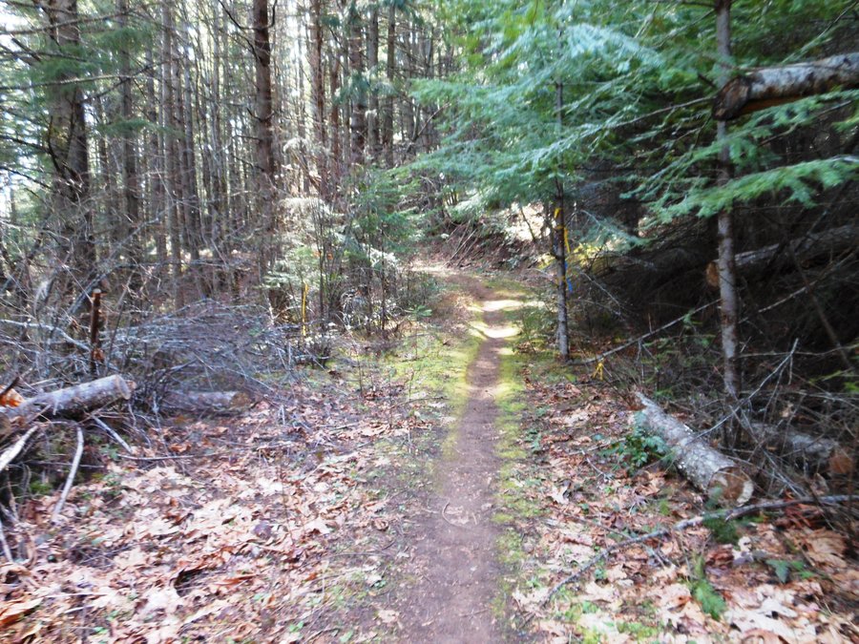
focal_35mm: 25
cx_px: 430
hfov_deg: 69.4
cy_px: 322
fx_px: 620
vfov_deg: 54.9
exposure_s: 1/30
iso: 160
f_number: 3.2
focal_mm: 4.5
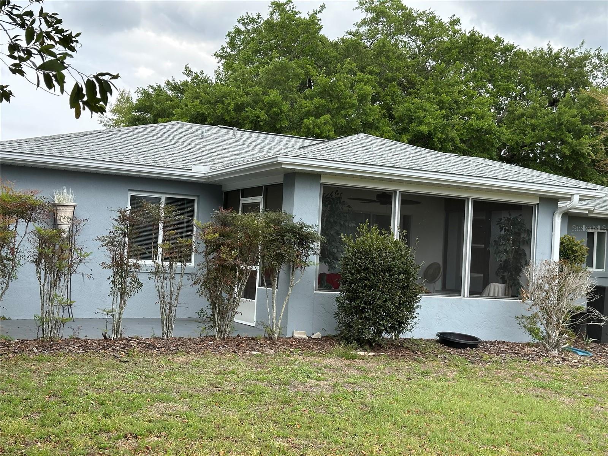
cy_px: 228
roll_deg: -2.6
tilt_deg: +1.6
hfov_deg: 39.7
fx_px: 843
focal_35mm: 48
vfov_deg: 30.3
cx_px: 304
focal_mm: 6.86
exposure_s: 1/1272
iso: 64
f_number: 1.78
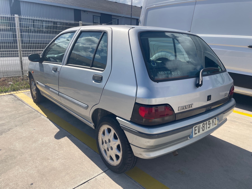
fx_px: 189
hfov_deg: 67.3
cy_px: 94
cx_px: 126
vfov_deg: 53.1
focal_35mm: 26
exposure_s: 1/3610
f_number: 1.6
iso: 32
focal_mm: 4.2
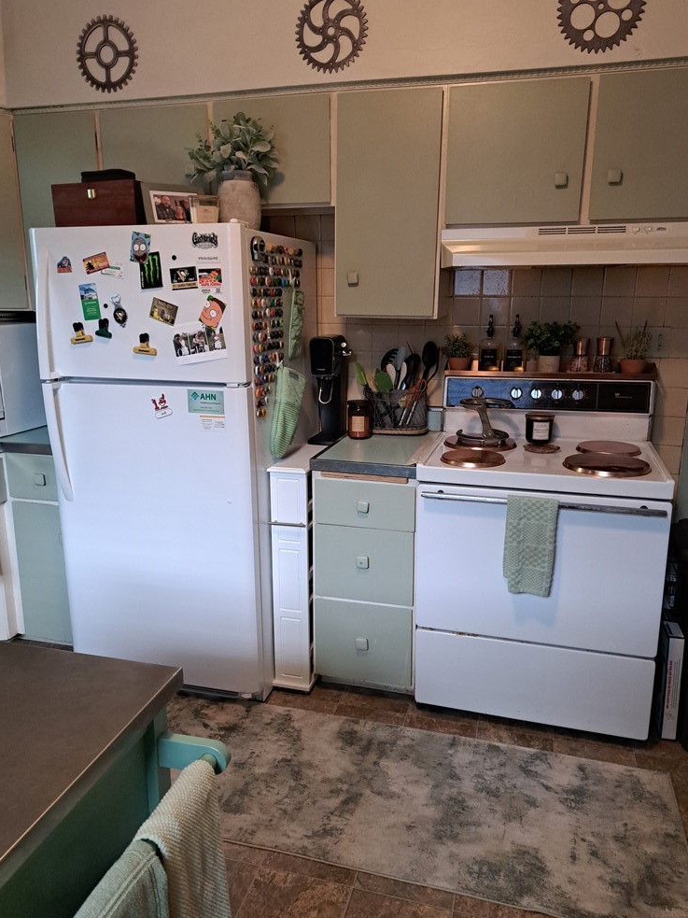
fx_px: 663
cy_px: 453
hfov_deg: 54.9
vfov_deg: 69.4
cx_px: 338
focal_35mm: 25
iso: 500
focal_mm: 5.23
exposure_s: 1/60
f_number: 1.8
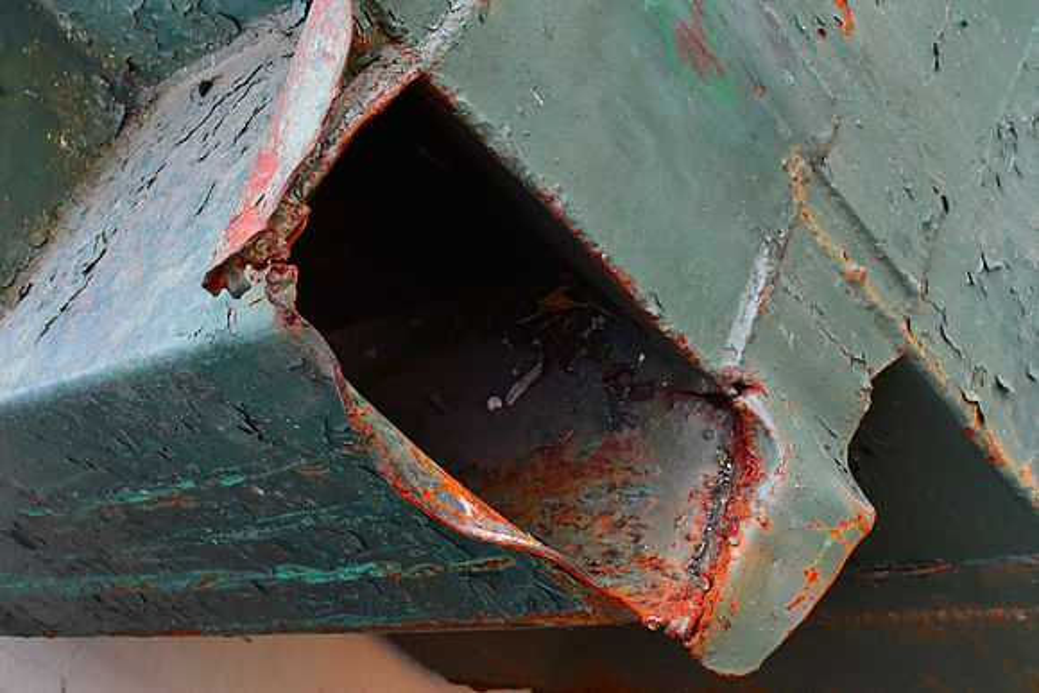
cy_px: 346
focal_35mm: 51
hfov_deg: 38.9
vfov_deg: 26.5
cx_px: 520
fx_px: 1472
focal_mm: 34
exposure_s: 1/50
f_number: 11
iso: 2800
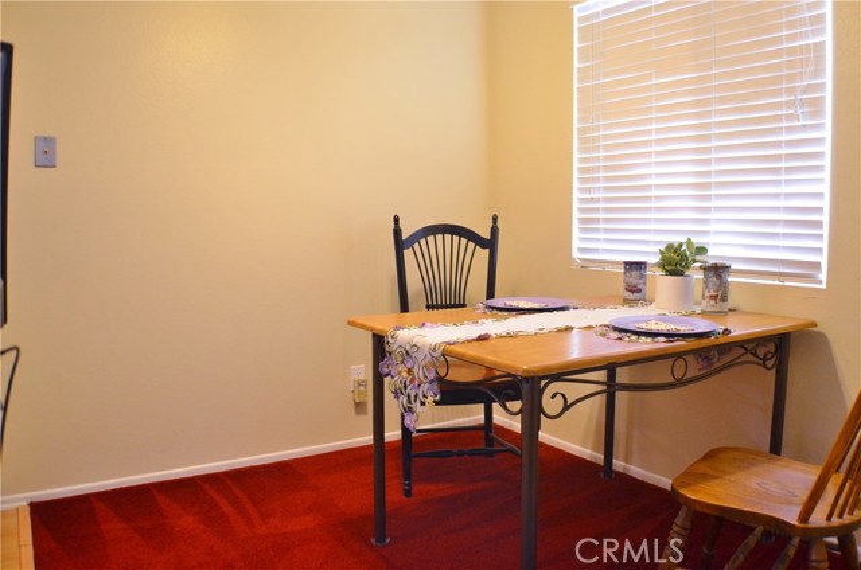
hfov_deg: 53.2
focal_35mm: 36
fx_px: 859
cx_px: 430
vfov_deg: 36.7
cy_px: 285
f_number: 4
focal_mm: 24
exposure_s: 1/30
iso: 900
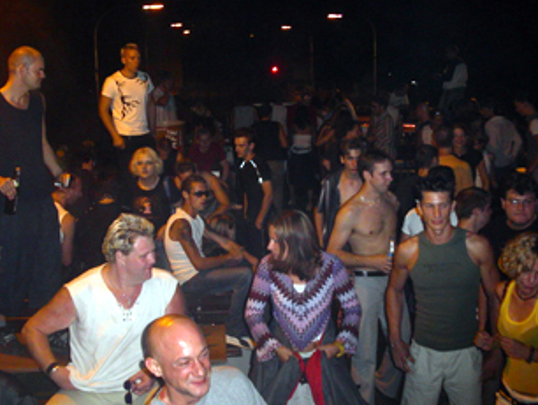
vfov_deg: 29.1
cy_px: 197
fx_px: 778
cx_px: 275
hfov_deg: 38.2
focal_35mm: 50
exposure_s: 1/30
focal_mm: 7.8
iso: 200
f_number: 2.8
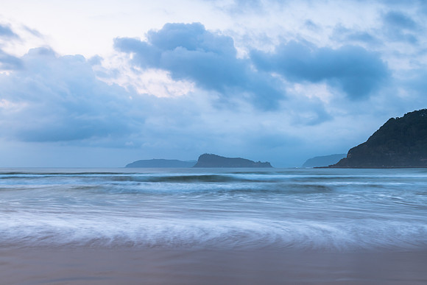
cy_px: 142
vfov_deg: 34.2
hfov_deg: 49.6
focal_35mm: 39
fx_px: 462
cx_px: 214
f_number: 8
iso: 200
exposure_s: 3
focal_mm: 38
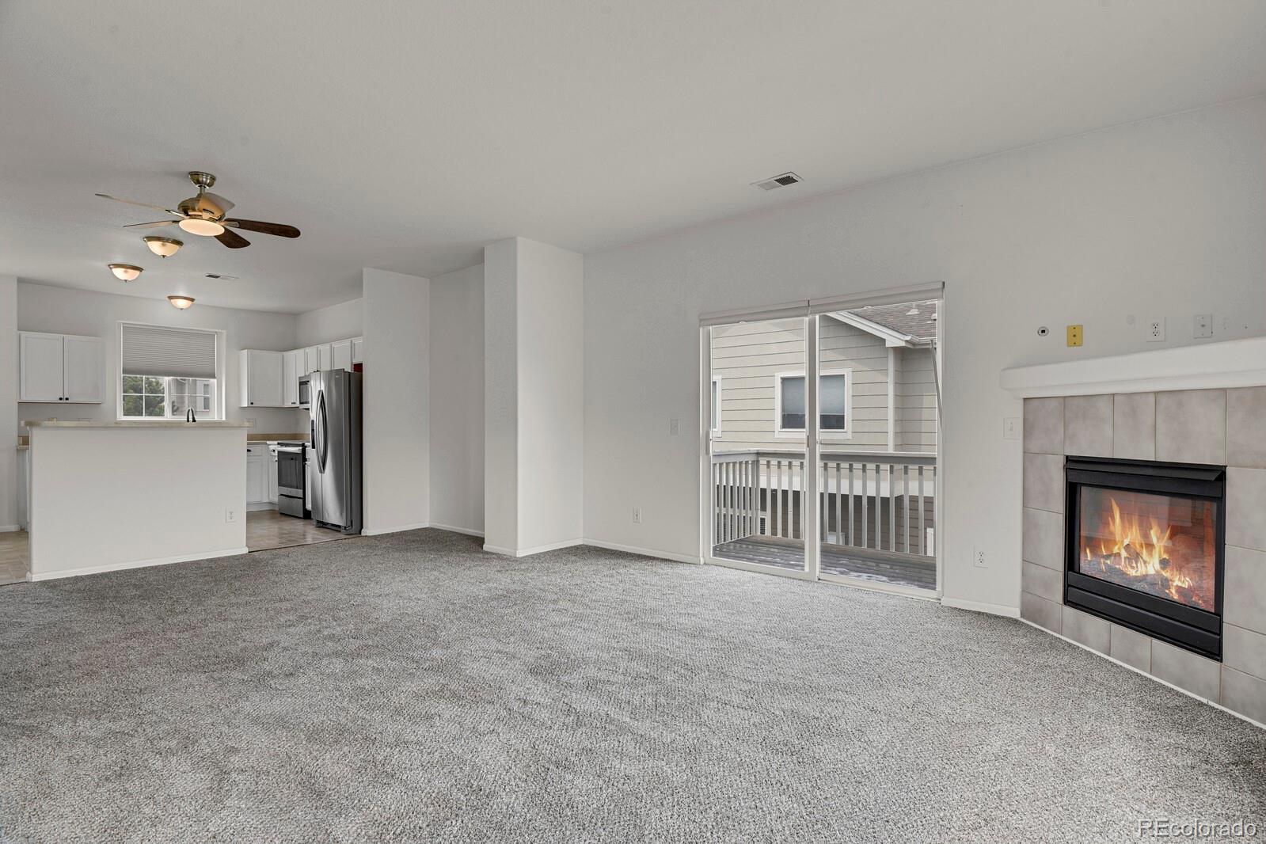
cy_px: 422
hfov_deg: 93.3
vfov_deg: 70.4
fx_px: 598
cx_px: 633
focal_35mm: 17
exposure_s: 1/4
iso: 250
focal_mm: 17
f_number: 8
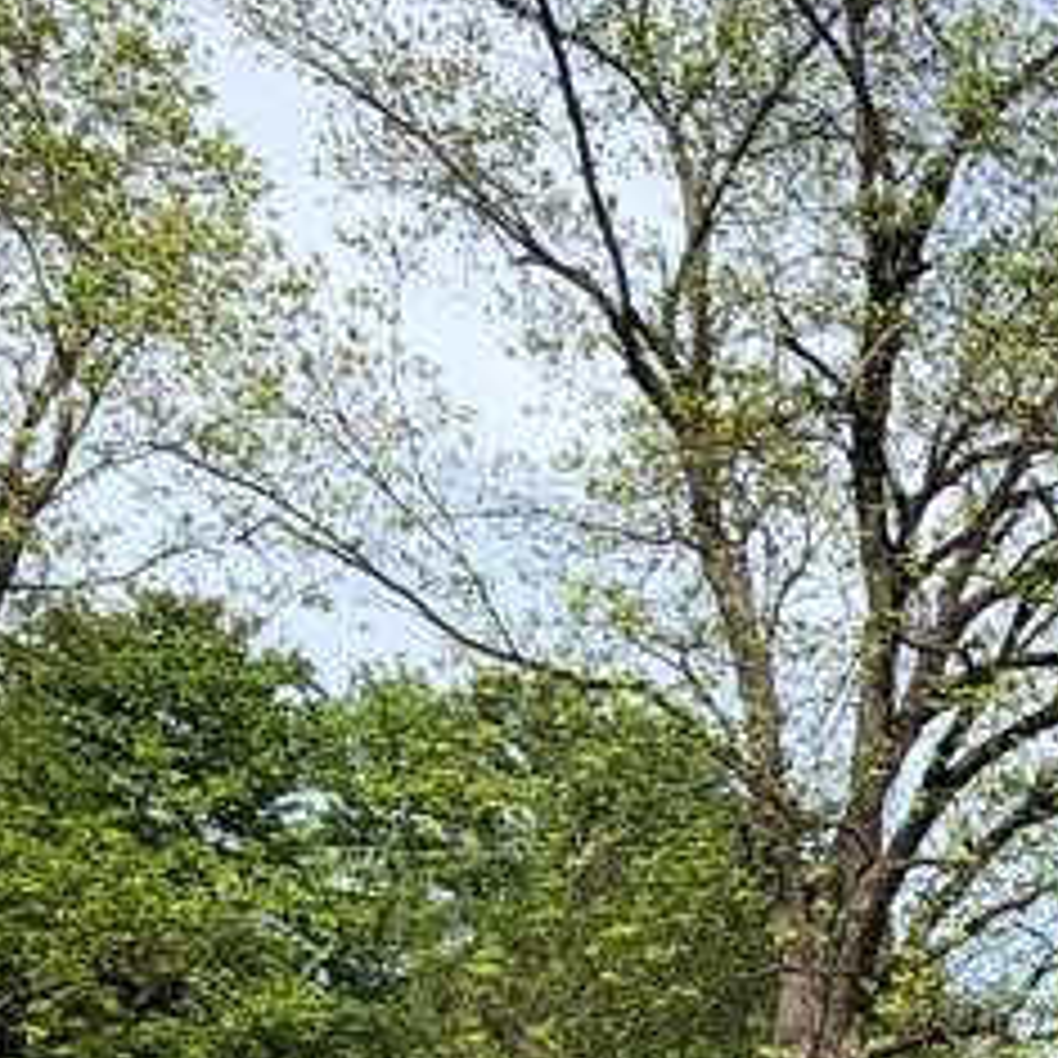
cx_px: 2206
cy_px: 1549
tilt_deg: -2.4
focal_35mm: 108
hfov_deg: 13.5
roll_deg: +1.7
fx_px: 3735
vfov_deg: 15.0
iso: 20
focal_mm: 3.99
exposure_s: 1/1517
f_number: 1.8
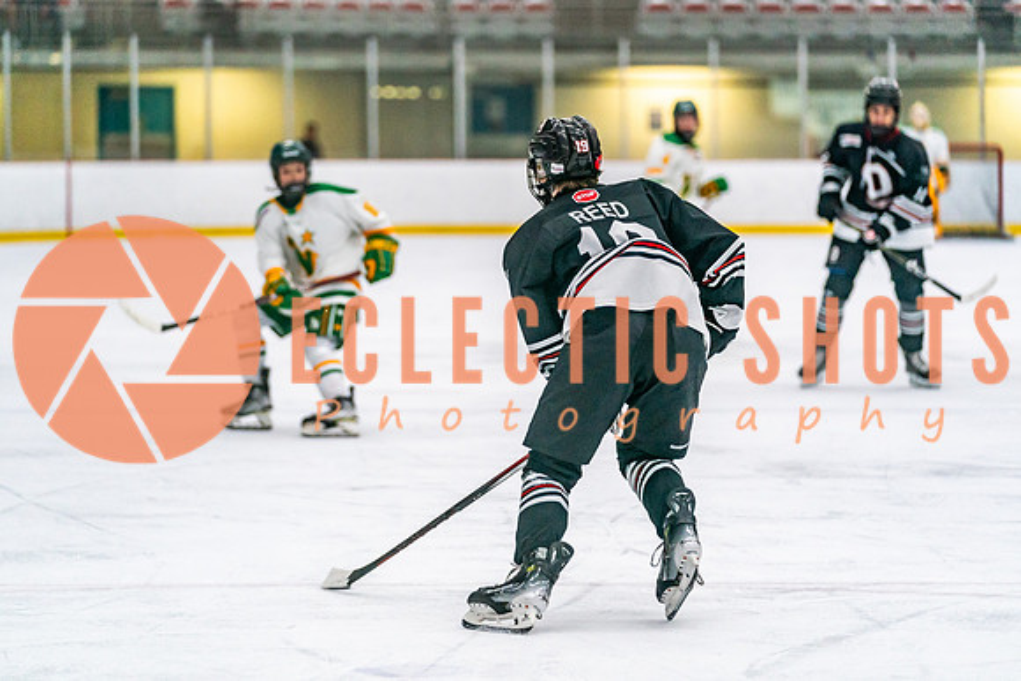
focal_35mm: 150
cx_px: 501
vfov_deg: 9.1
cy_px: 312
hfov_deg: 13.7
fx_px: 4260
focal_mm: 138
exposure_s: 1/1250
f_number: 2.8
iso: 3200
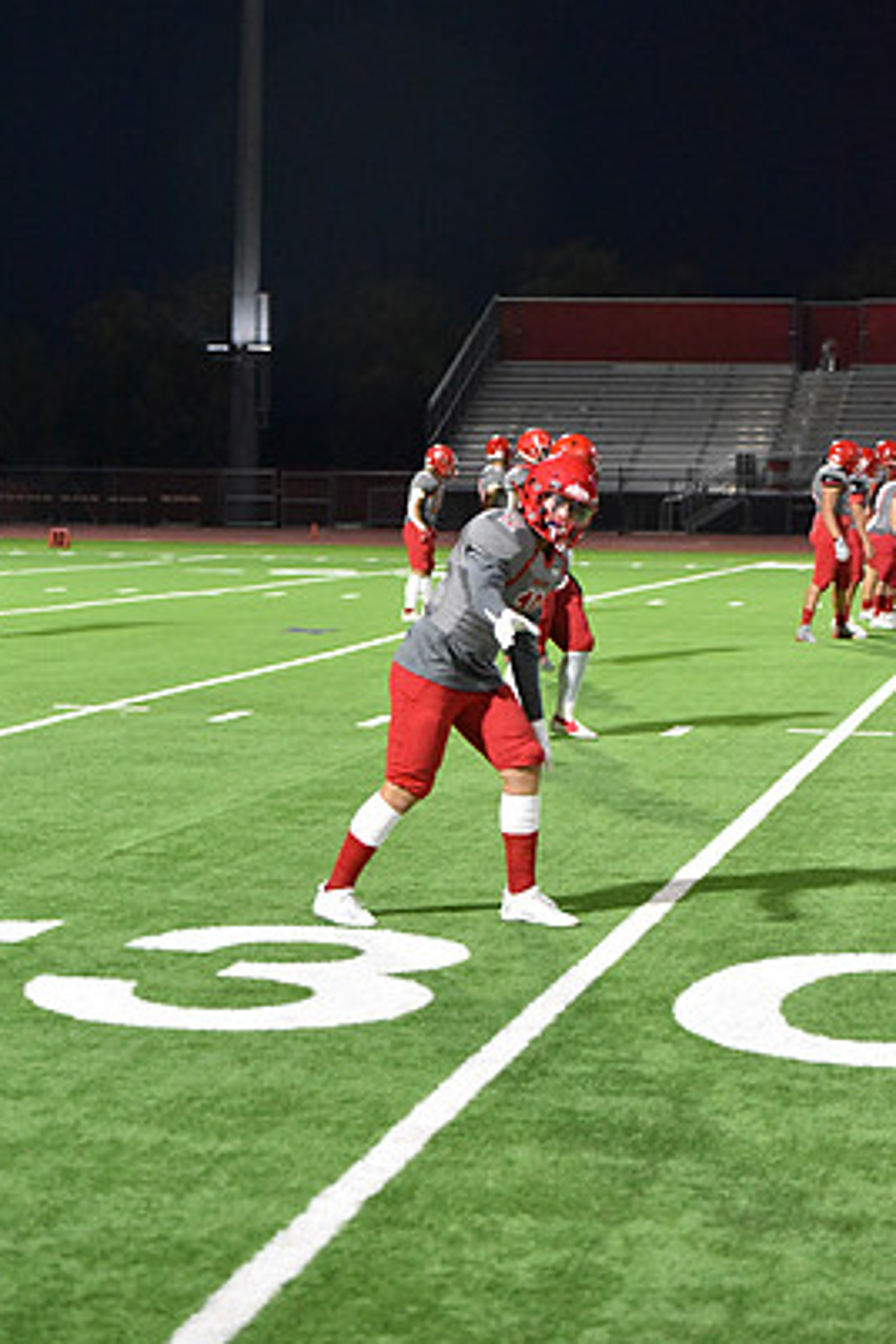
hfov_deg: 16.3
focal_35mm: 84
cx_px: 435
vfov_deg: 24.2
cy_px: 615
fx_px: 3136
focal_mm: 75
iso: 12800
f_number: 2.8
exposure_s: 1/1000
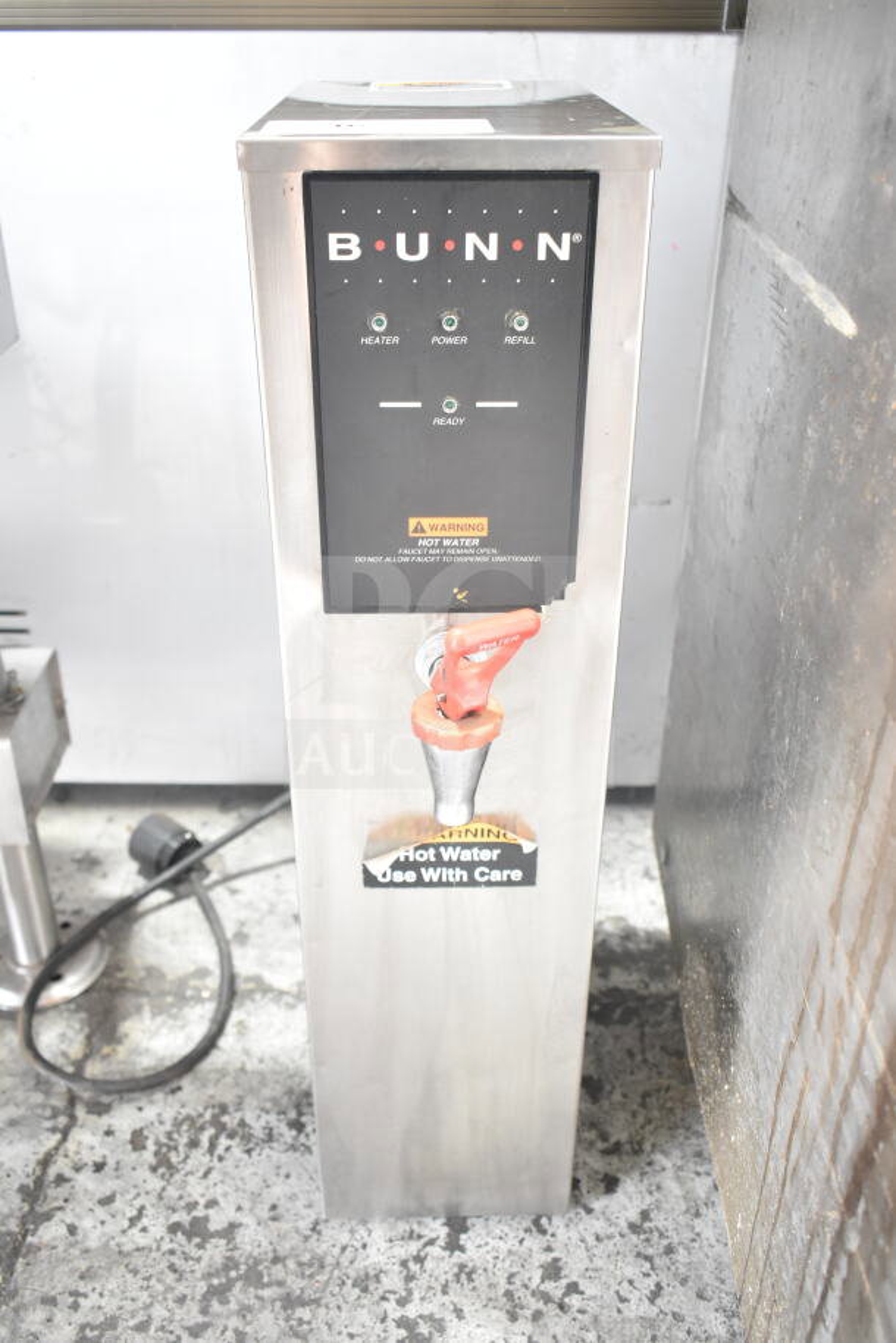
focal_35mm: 33
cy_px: 672
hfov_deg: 40.0
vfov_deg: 57.2
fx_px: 1231
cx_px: 448
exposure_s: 1/60
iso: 1600
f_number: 4
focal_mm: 22
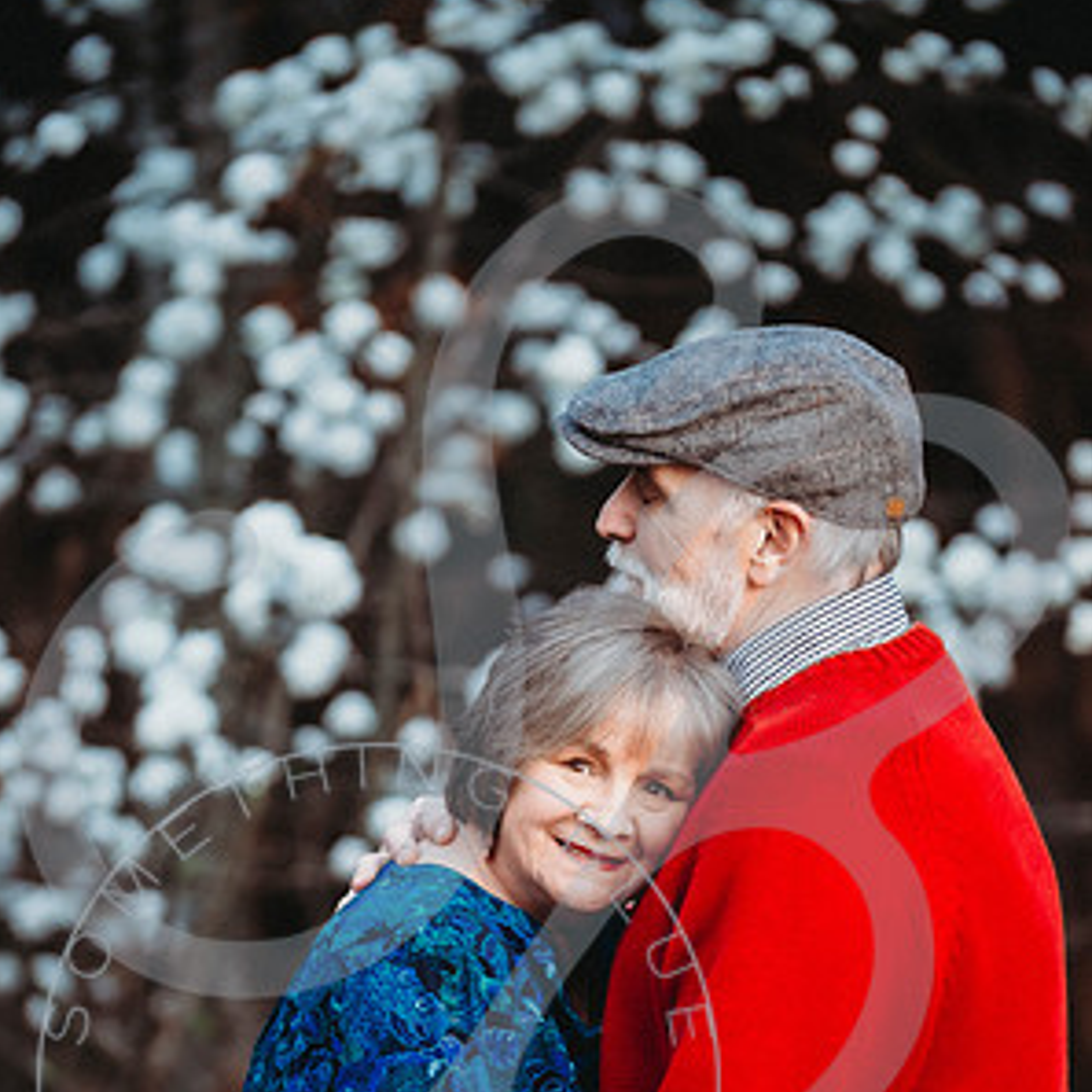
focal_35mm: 174
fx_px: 6210
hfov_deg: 10.0
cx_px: 544
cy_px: 805
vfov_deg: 10.0
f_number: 2.8
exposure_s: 1/250
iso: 1250
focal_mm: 135
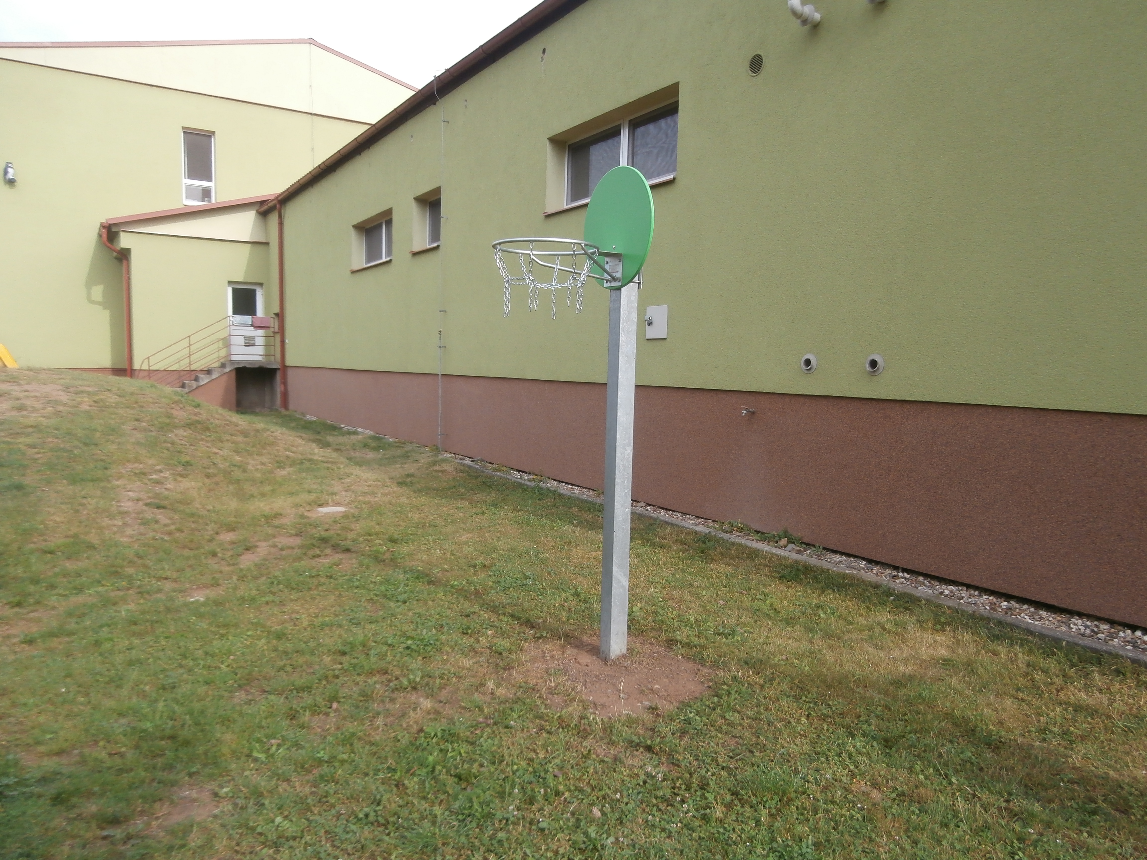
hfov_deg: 71.6
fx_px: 795
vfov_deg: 56.8
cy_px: 430
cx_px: 574
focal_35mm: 24
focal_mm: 4.2
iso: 100
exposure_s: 1/320
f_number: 3
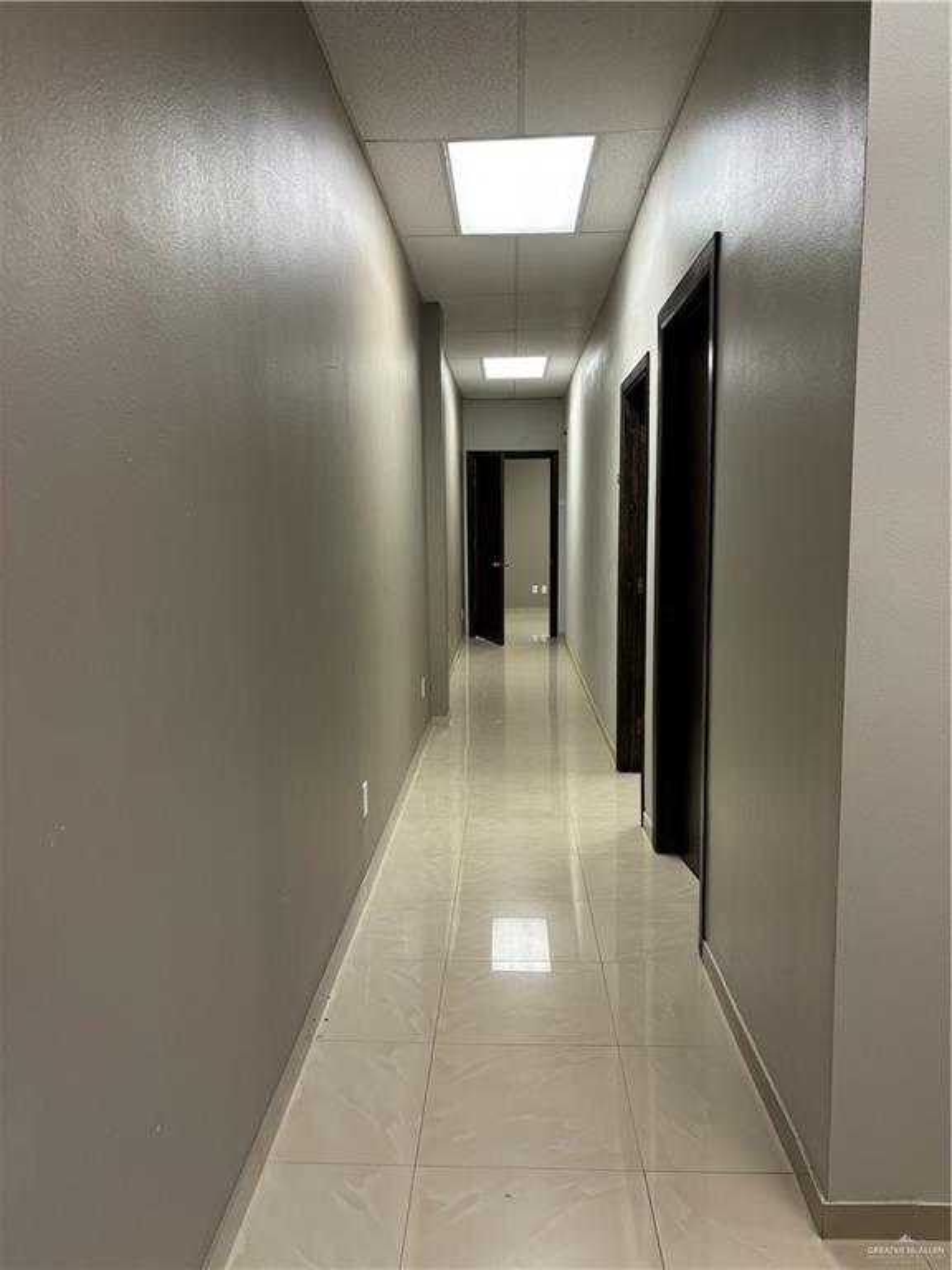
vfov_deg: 67.3
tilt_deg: -5.8
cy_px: 635
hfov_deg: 53.1
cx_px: 476
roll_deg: +0.6
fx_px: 953
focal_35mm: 26
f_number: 1.6
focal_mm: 5.96
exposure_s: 1/60
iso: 100
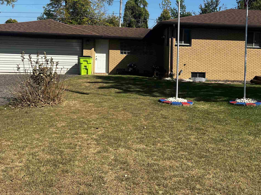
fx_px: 317
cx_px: 187
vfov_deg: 34.1
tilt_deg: -1.6
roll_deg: -1.7
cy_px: 66
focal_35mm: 42
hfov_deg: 43.7
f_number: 1.5
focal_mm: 5.7
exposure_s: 1/3571
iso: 50
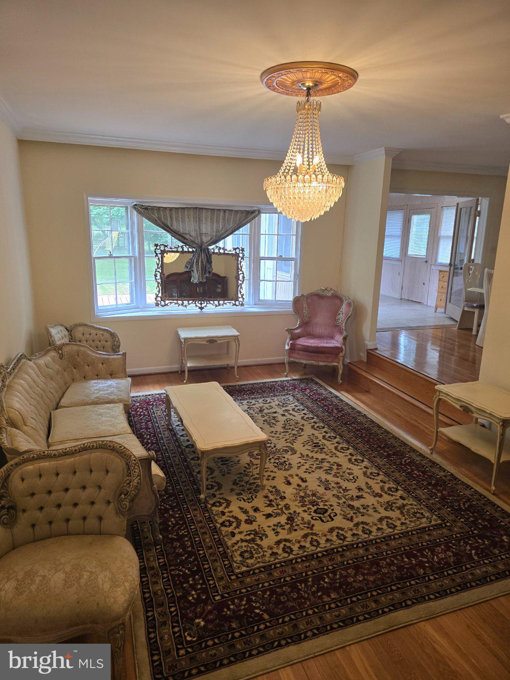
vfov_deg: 73.9
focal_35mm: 23
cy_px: 340
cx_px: 255
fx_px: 452
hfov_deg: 58.9
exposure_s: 1/120
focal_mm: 6.3
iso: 160
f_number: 1.7
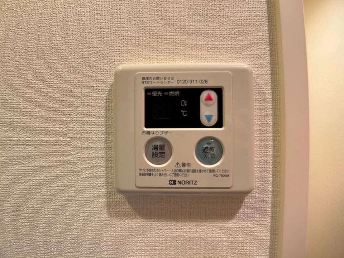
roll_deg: +0.8
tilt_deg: -0.2
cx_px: 172
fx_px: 258
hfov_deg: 67.3
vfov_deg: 53.1
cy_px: 129
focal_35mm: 26
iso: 100
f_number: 1.5
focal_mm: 5.7
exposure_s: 1/50
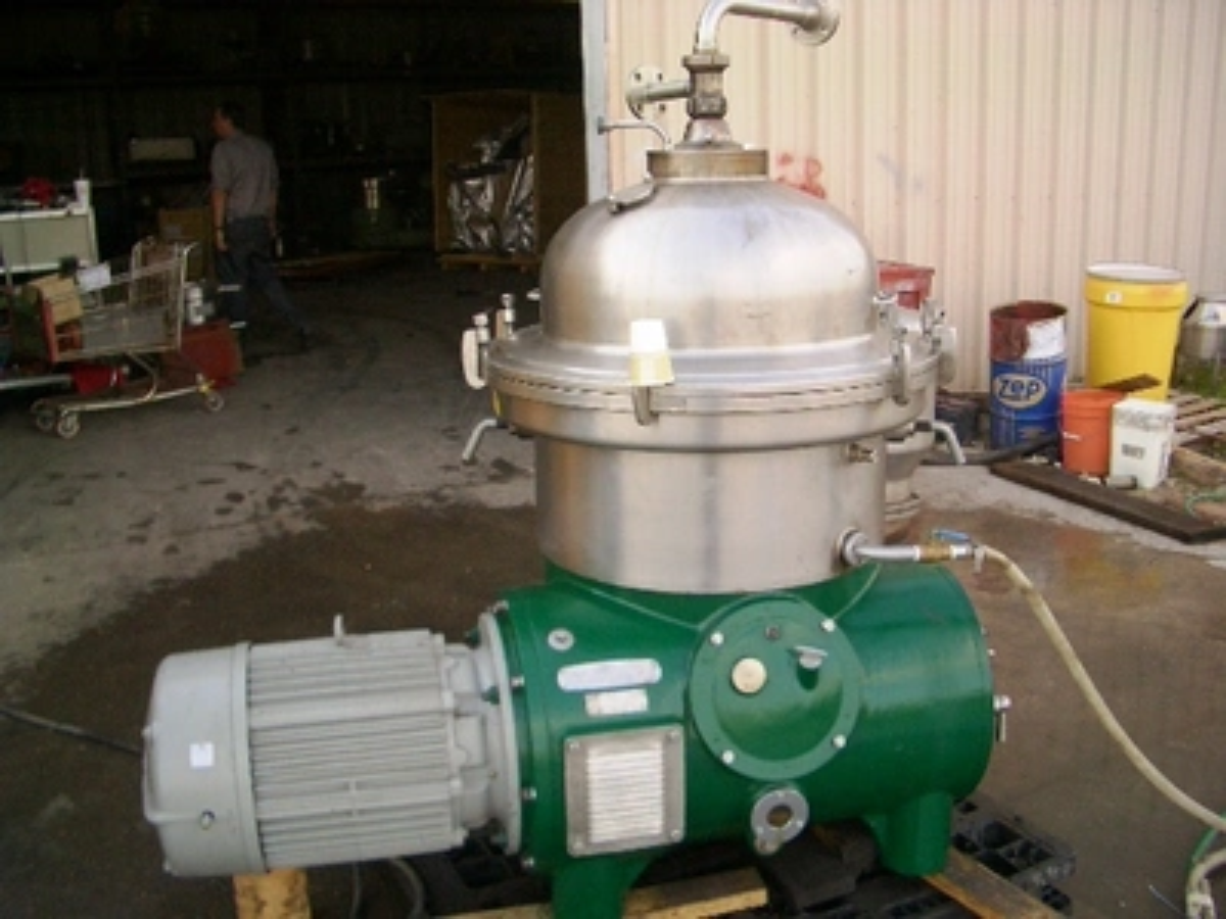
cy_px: 460
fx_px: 1240
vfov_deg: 40.7
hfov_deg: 52.6
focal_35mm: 35
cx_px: 613
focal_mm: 5.8
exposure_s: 1/200
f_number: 2.6
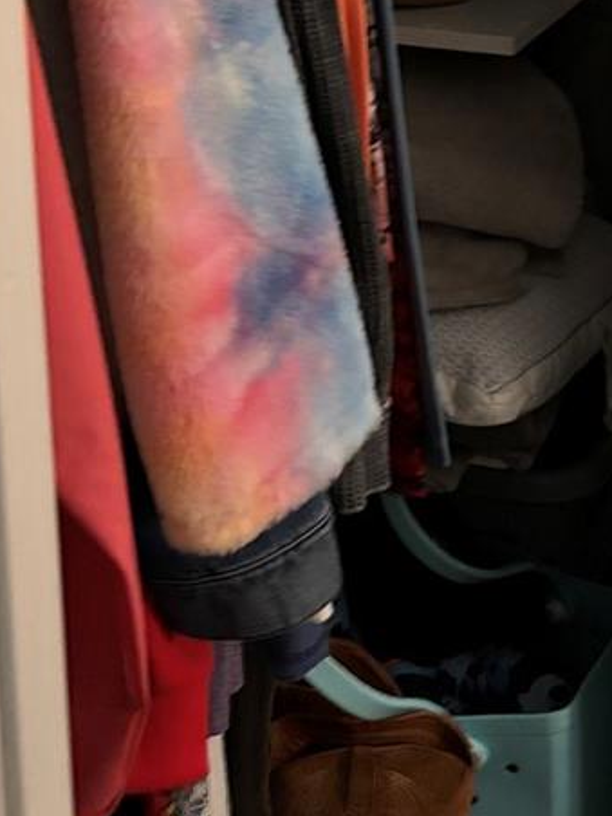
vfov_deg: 26.5
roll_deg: -1.7
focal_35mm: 69
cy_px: -22
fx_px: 1627
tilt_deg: -13.6
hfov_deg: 20.6
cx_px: 621
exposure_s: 1/30
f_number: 1.6
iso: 800
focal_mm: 5.96
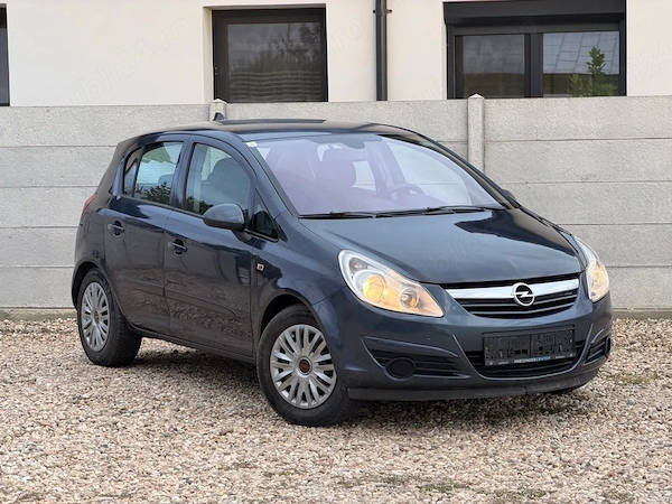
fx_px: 1941
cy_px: 252
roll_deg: +0.8
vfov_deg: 14.8
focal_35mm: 100
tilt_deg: -4.0
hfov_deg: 19.6
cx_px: 336
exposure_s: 1/121
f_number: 2.8
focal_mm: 16.89
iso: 125
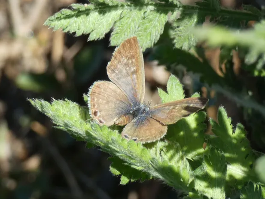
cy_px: 98
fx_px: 1072
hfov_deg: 14.1
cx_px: 137
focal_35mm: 140
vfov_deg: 10.6
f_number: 5.3
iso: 80
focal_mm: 24.2
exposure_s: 1/80
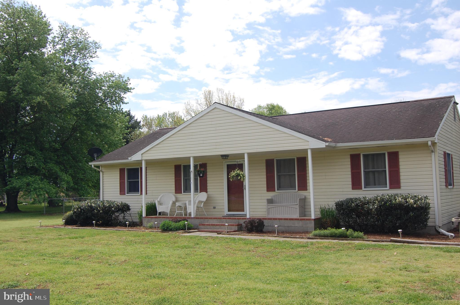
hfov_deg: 49.6
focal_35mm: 39
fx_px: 498
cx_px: 230
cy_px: 152
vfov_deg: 34.1
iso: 200
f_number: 9
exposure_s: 1/320
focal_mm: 26
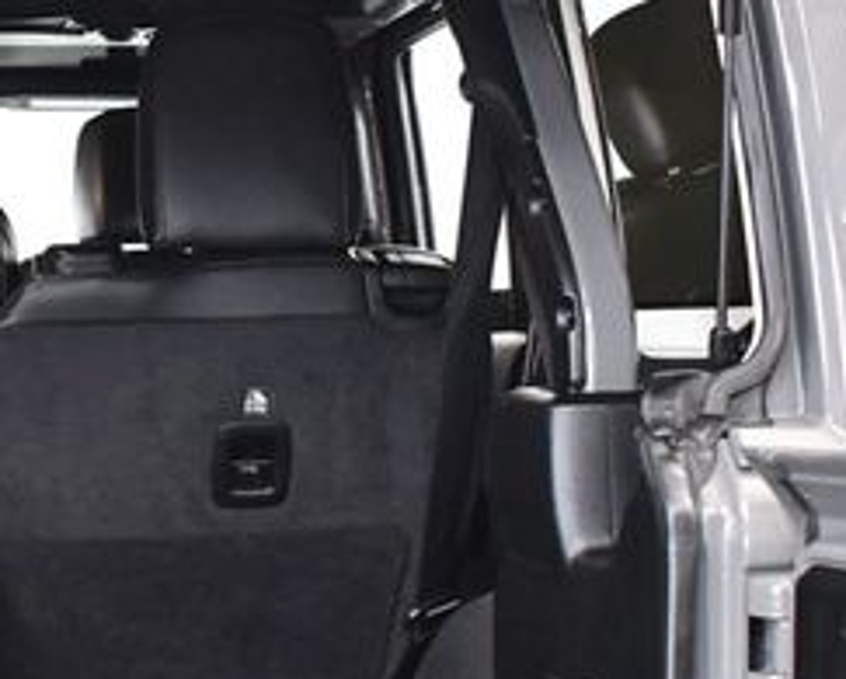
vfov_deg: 17.1
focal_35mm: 89
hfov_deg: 20.6
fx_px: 2231
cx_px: -59
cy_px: 578
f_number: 3.5
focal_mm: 18
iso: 4000
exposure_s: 1/60
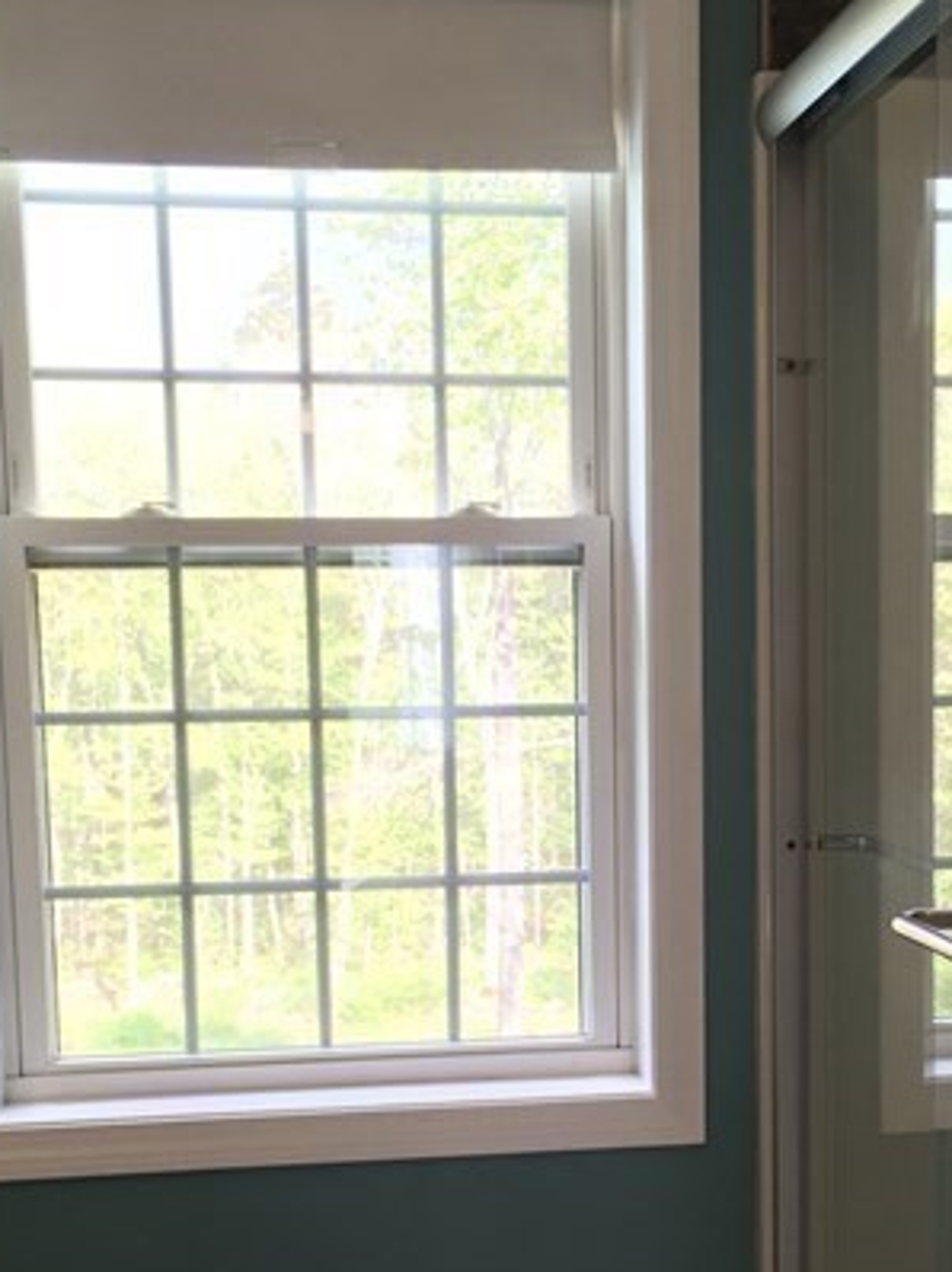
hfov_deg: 26.0
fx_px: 2056
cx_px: 623
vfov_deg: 33.9
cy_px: 895
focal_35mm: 56
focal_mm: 4.15
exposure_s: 1/30
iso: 25
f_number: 2.2
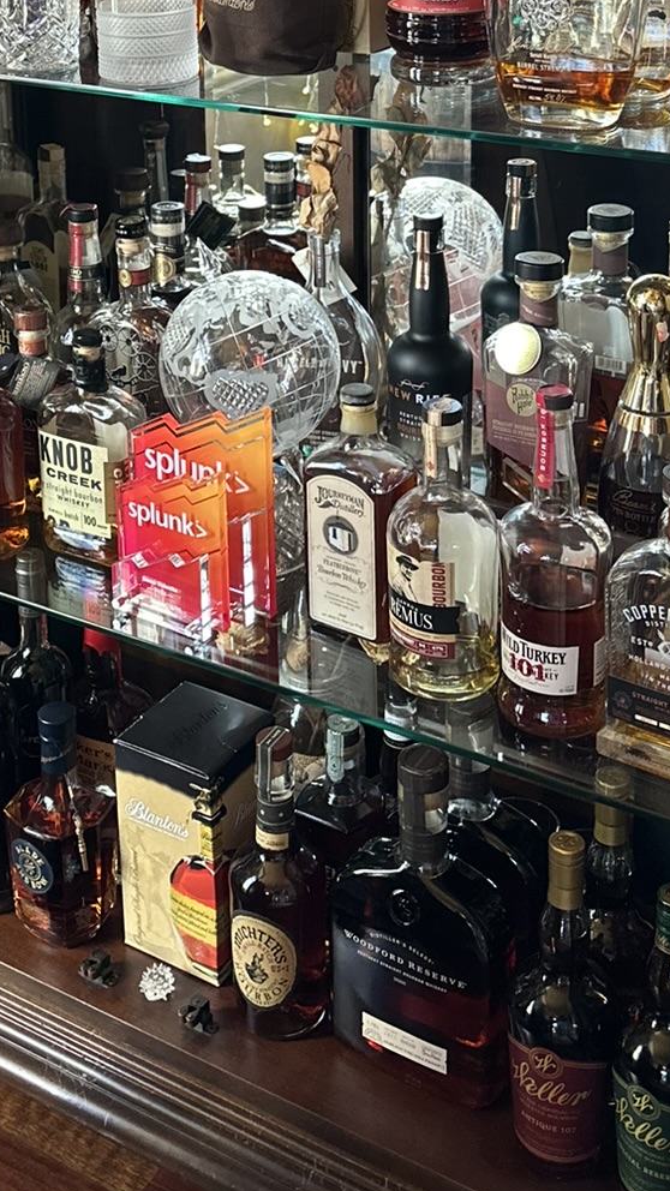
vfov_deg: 36.3
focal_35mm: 54
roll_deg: +0.6
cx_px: 240
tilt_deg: -13.9
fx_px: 1706
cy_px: 131
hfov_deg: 22.2
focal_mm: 6.86
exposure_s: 1/60
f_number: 1.78
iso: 320
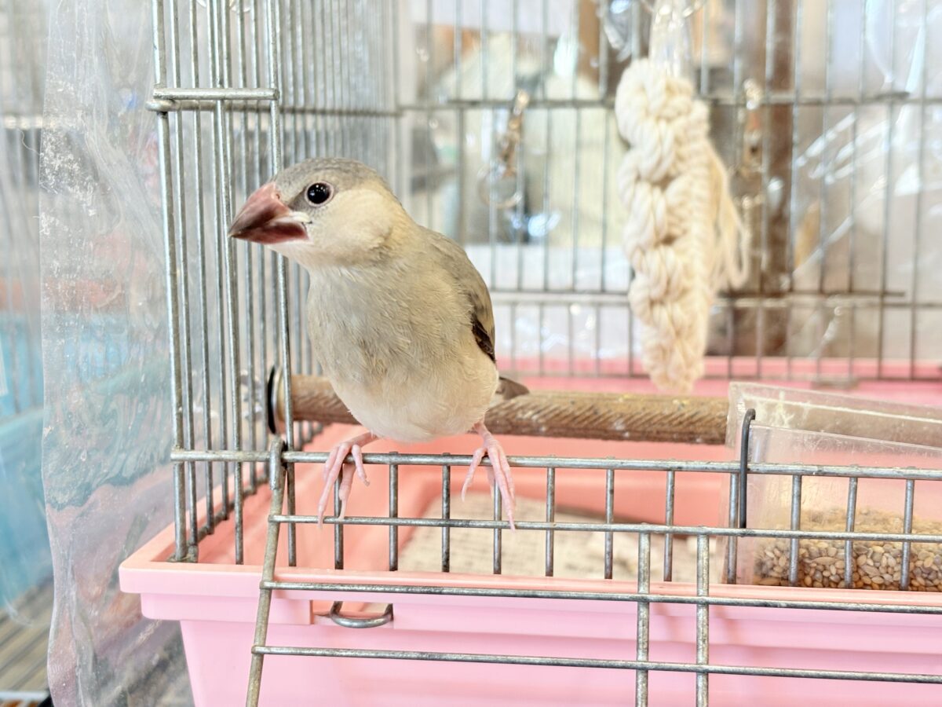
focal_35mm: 52
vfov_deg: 28.0
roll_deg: +1.0
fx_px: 1415
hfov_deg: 36.8
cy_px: 354
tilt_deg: -8.9
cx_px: 471
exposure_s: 1/50
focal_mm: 5.96
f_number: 1.6
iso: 40
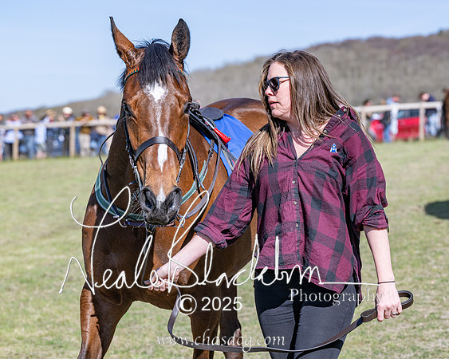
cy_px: 153
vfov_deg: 12.3
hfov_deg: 15.4
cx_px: 275
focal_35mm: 125
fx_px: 1659
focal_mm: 79
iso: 110
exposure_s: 1/2000
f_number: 4
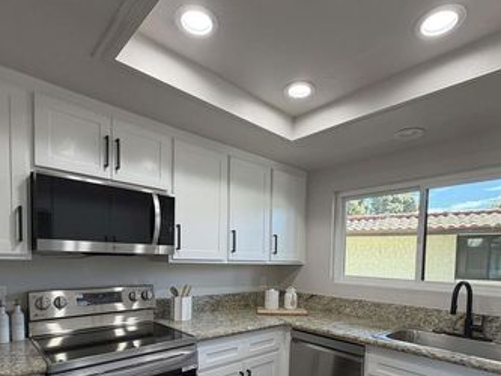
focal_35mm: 21
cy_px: 274
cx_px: 253
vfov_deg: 60.6
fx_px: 304
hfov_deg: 79.0
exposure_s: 1/120
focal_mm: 2.22
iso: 160
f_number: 2.2
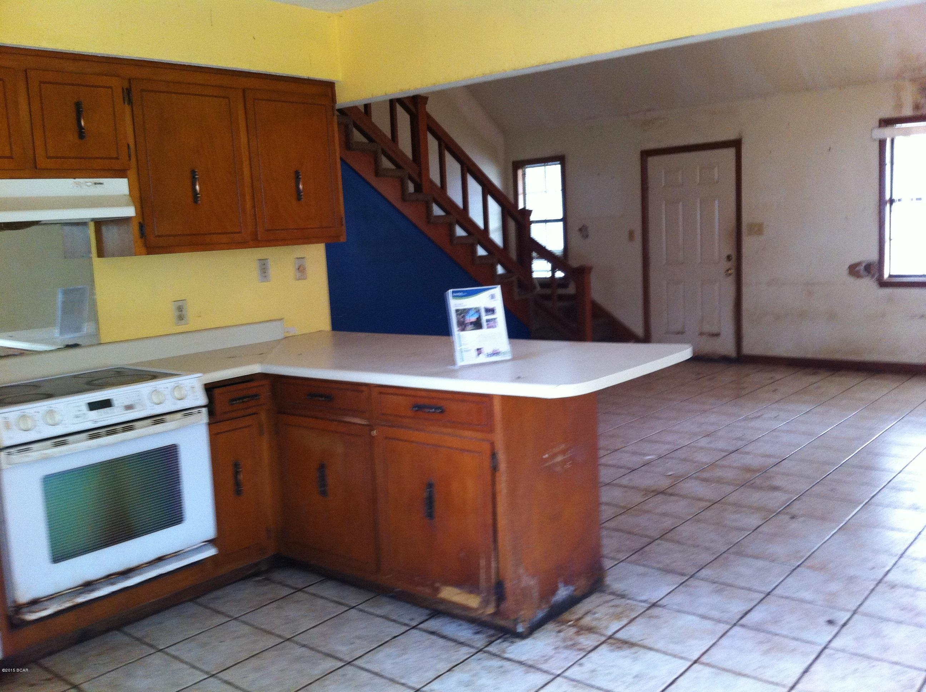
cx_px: 463
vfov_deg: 40.6
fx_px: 935
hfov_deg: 52.7
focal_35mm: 35
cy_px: 346
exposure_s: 1/17
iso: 160
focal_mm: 3.85
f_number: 2.8
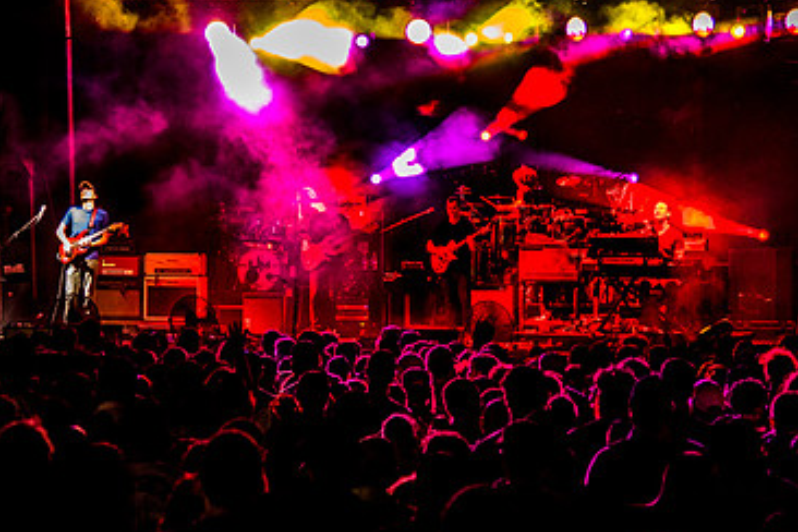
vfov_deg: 12.3
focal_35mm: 111
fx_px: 2460
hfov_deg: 18.4
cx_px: 419
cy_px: 254
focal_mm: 70
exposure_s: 1/125
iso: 2000
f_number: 4
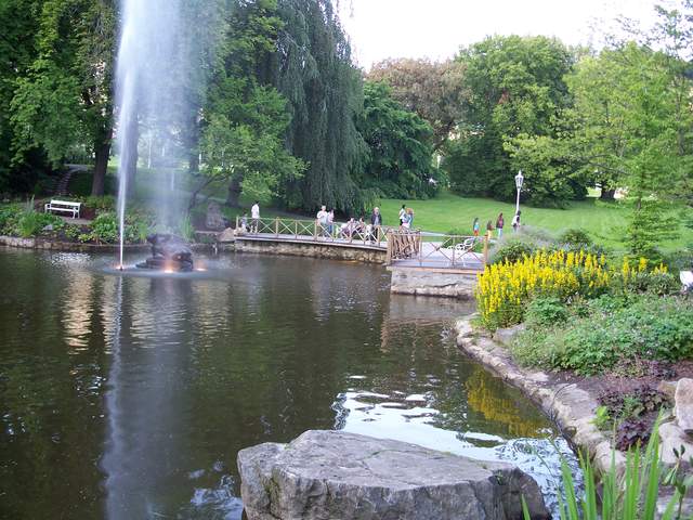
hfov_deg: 50.1
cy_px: 260
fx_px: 741
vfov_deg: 38.7
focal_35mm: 37
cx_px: 346
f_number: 2.8
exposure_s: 1/30
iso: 100
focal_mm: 7.8
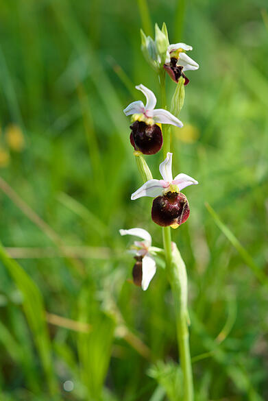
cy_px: 200
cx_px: 134
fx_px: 1505
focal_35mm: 135
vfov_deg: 15.2
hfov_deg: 10.2
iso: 100
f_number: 4.5
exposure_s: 1/200
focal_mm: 90
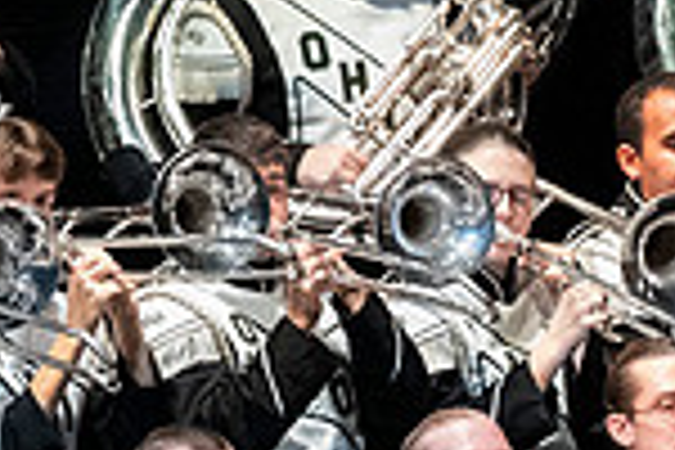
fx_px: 18524
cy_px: 693
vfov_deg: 1.4
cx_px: 513
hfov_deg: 2.1
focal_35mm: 988
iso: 5000
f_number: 4
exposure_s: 1/500
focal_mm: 170
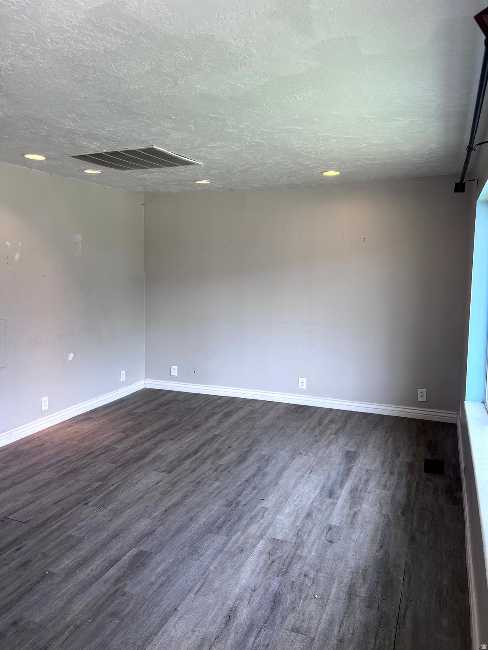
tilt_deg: -5.1
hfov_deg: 53.1
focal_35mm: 26
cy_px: 325
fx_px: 489
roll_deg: +0.2
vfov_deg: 67.3
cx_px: 244
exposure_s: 1/222
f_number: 1.5
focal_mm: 5.7
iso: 40
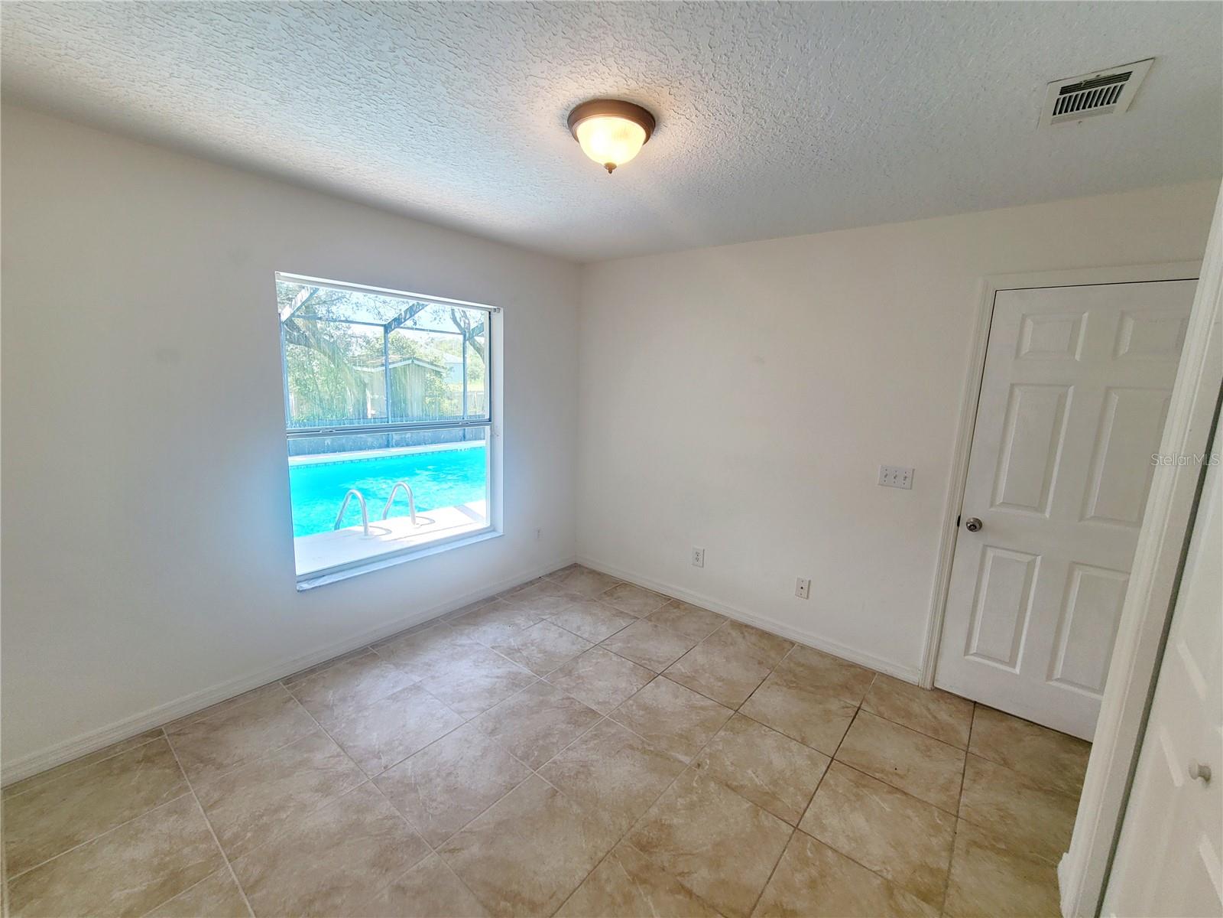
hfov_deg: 106.2
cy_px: 459
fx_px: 459
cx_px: 612
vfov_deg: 89.9
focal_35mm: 13
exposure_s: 1/120
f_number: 2.2
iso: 64
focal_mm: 2.2
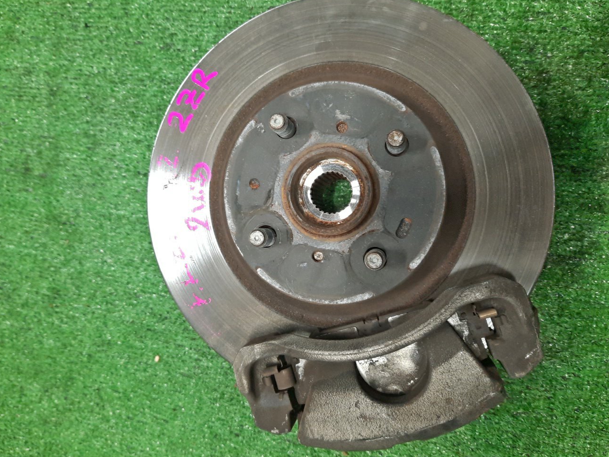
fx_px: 493
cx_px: 294
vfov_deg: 49.7
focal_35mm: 28
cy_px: 215
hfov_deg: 63.4
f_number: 2
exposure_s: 1/33
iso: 286
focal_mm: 4.6
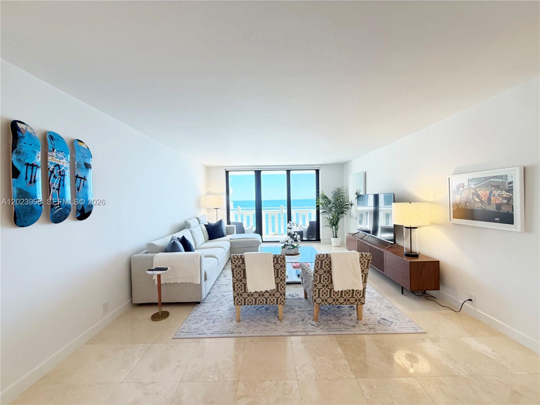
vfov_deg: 85.7
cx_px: 270
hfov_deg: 102.1
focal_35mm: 14
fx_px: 218
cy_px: 202
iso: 200
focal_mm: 2.22
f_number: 2.2
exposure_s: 1/120
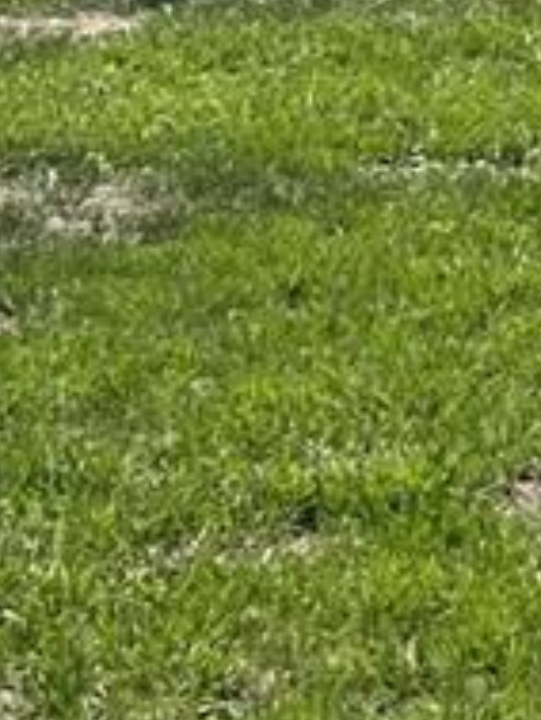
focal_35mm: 165
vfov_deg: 11.8
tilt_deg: -3.5
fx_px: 3434
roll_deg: -0.6
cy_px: 0
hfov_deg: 7.9
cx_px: 1585
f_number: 1.5
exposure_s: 1/4444
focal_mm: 5.7
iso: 50
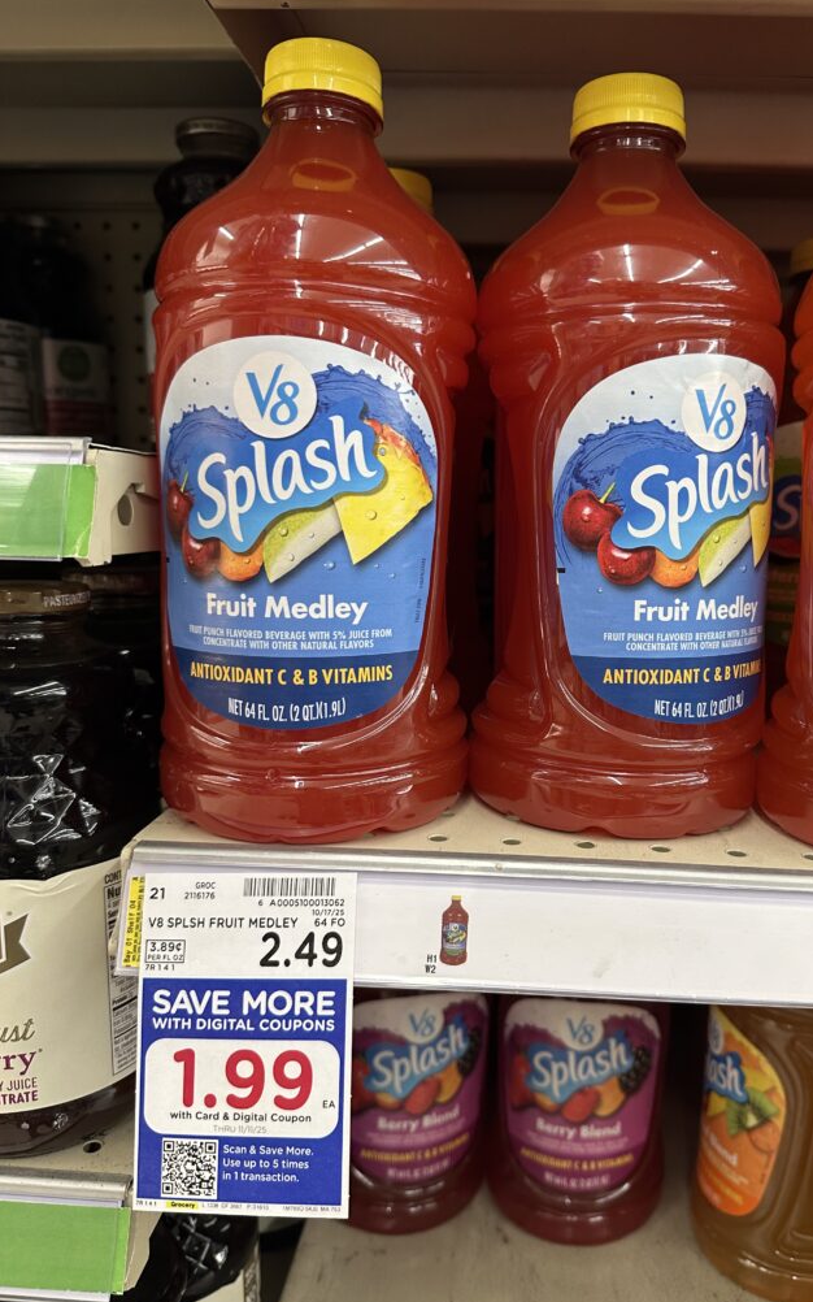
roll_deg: -2.8
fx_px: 922
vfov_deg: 70.4
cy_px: 656
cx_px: 488
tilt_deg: -9.5
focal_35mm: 26
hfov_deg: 47.3
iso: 200
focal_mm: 6.86
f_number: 1.78
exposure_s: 1/64
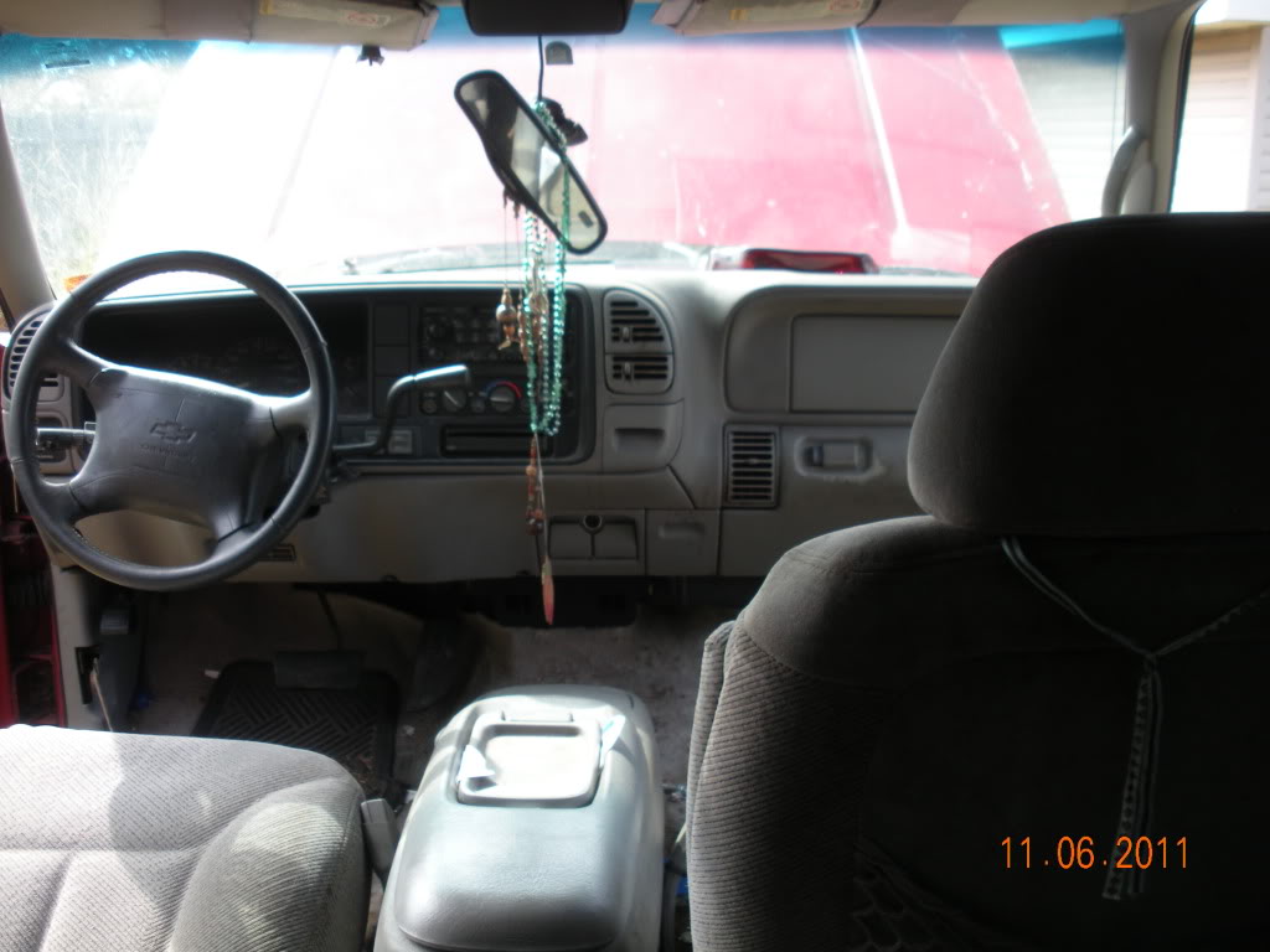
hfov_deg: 51.4
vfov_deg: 39.7
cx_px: 635
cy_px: 476
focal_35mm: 36
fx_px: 1321
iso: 64
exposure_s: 1/50
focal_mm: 6.3
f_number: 3.5
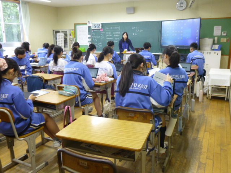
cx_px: 116
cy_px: 86
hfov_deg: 60.0
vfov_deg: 46.8
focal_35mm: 30
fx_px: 200
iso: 400
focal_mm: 5.2
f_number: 3.3
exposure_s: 1/40
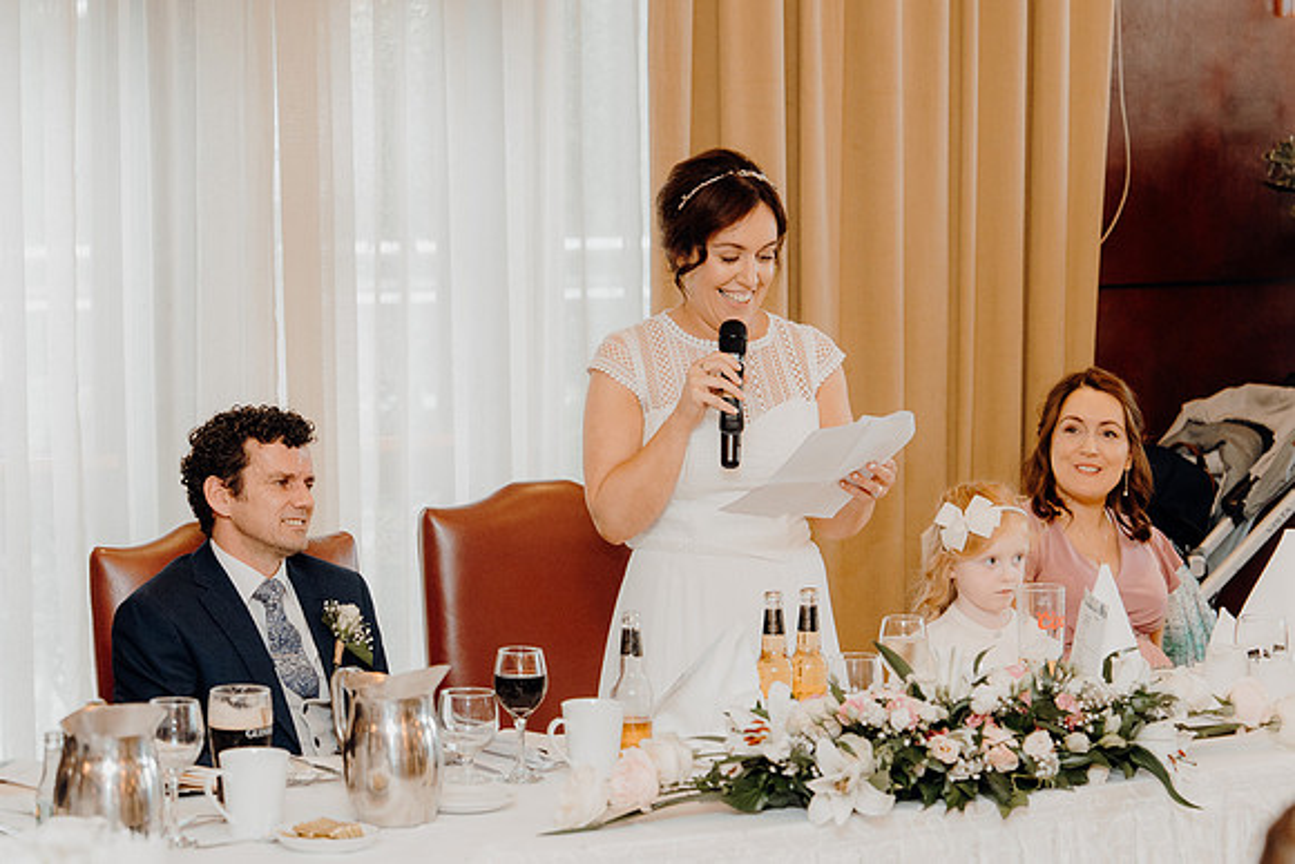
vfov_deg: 13.0
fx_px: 3778
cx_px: 648
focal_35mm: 105
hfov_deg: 19.5
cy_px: 432
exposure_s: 1/200
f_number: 2.8
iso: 1250
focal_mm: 70
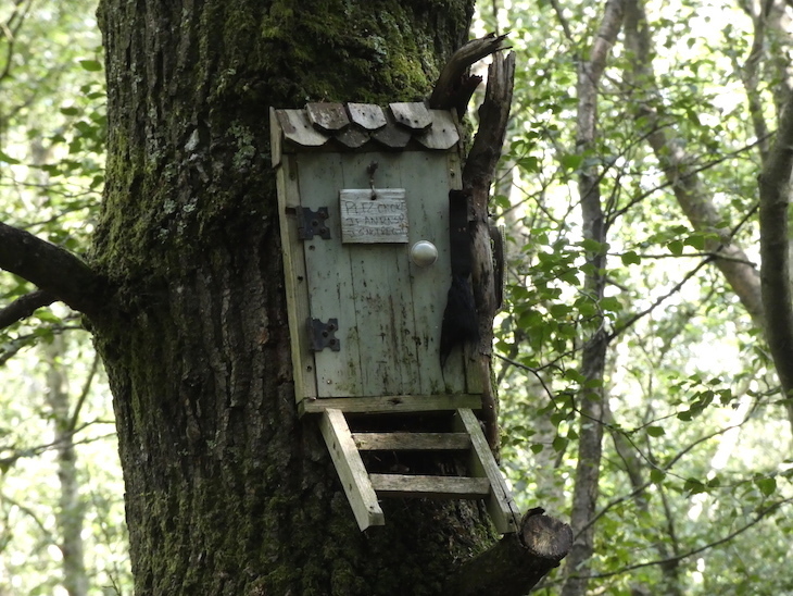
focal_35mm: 243
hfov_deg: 8.1
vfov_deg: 6.1
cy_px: 298
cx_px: 396
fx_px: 5569
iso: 640
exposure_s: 1/80
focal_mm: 43.5
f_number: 5.5
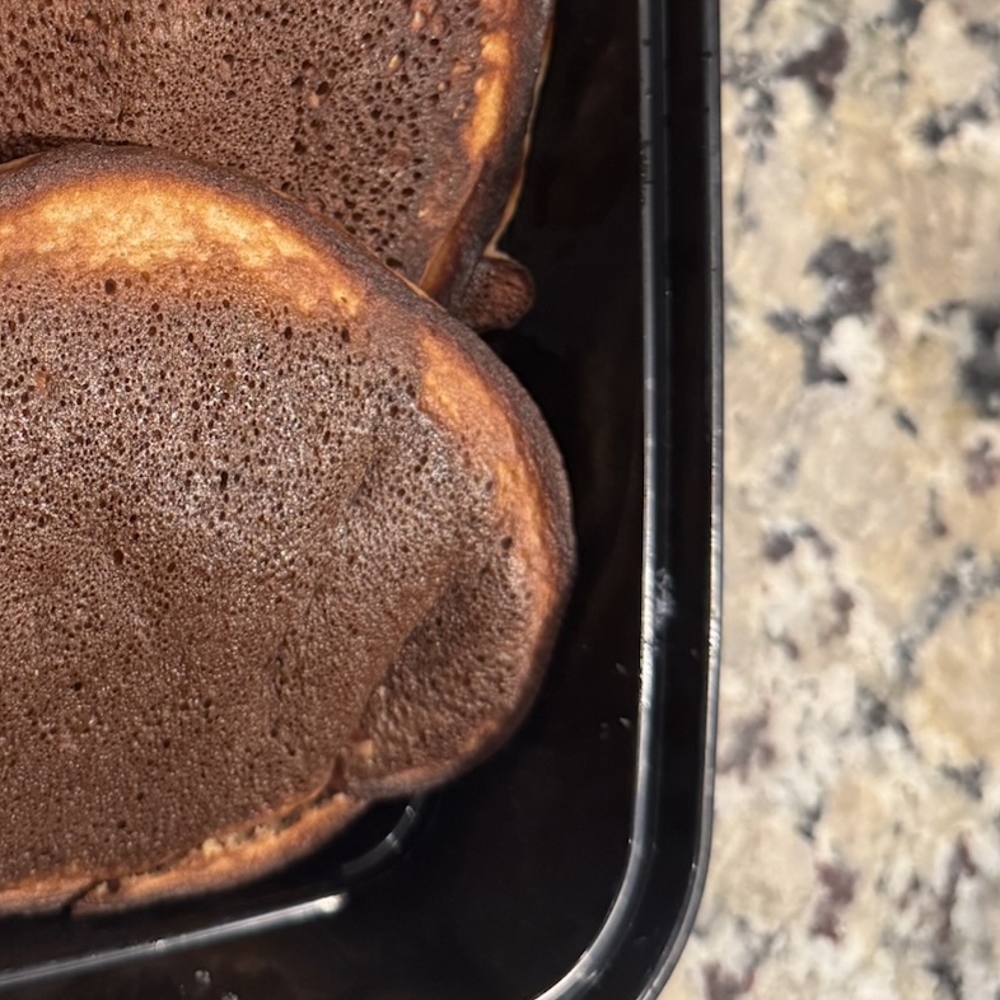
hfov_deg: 30.7
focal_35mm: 54
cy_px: 183
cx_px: 165
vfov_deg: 30.8
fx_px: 1765
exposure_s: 1/60
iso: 500
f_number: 1.78
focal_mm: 6.76
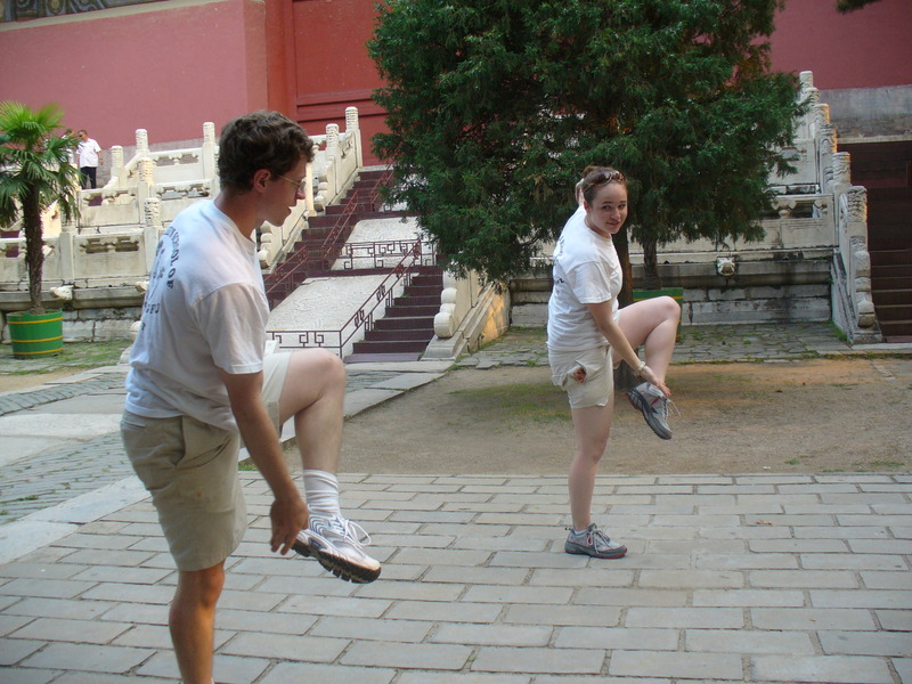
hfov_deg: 50.1
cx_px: 456
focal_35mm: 37
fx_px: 975
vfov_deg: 38.7
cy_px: 342
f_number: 2.8
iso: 80
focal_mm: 6.1
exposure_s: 1/125
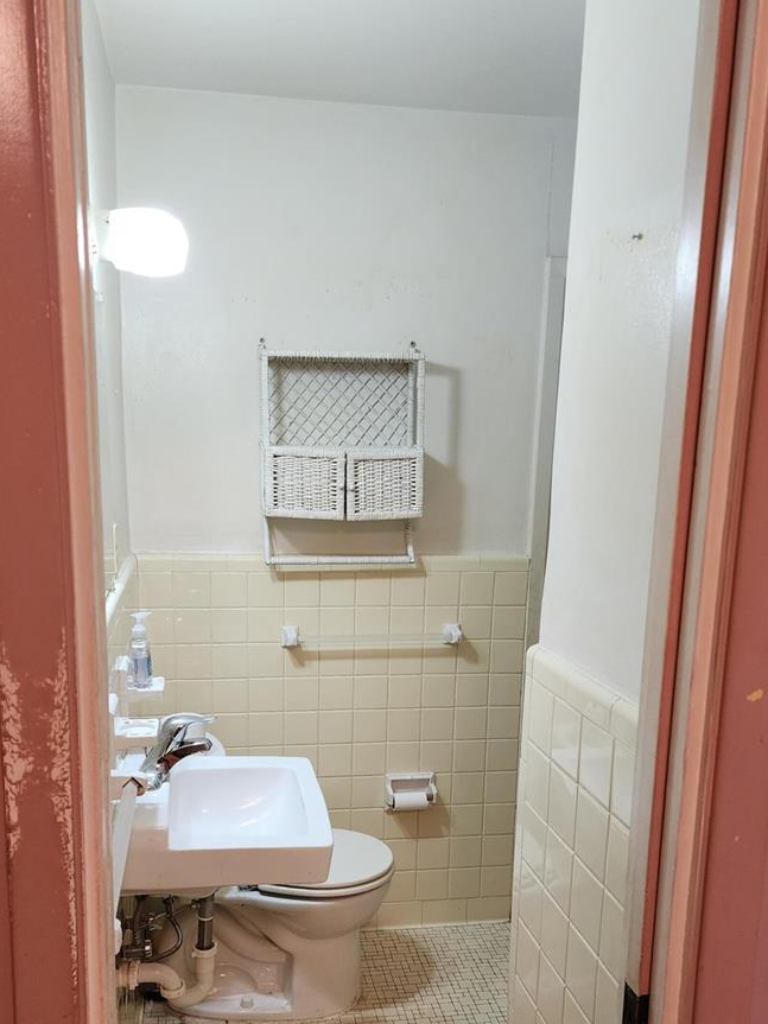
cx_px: 337
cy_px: 625
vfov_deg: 56.3
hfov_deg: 44.1
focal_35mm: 32
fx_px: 947
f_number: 1.8
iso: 250
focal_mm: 6.4
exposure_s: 1/120
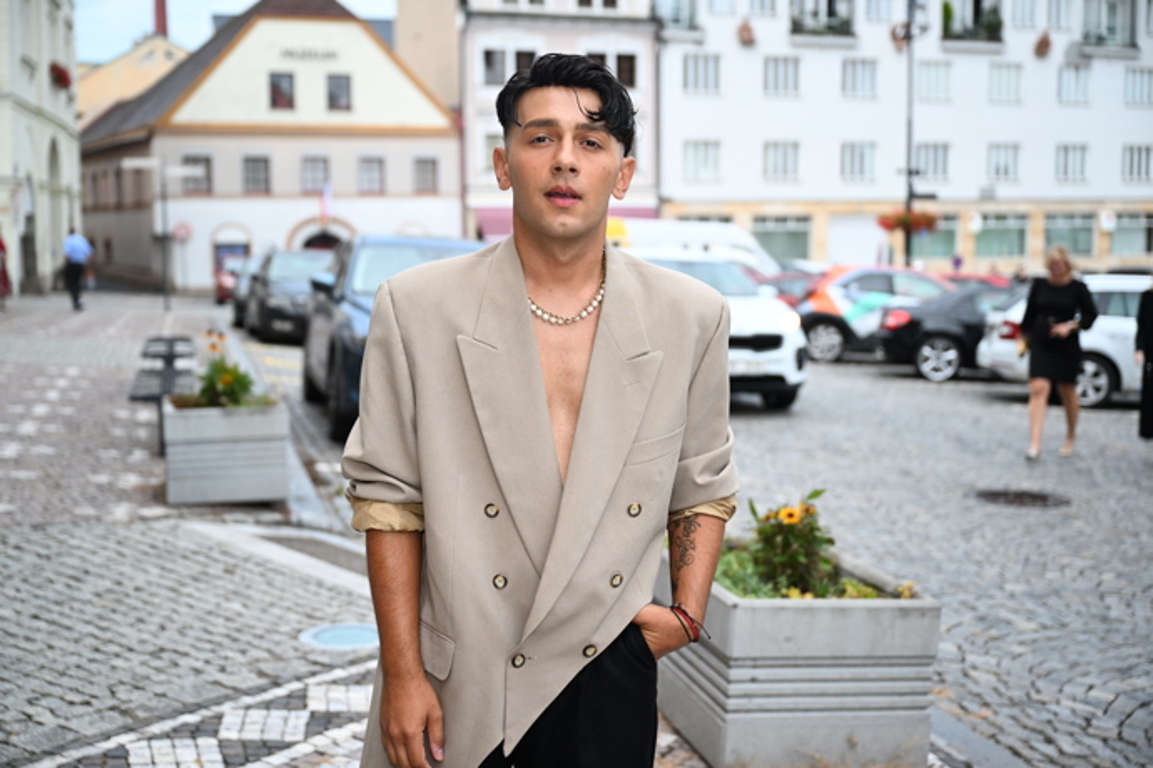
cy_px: 384
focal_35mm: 44
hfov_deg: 44.5
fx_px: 1409
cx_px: 576
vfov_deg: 30.5
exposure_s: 1/250
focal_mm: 44
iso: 1250
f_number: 2.8
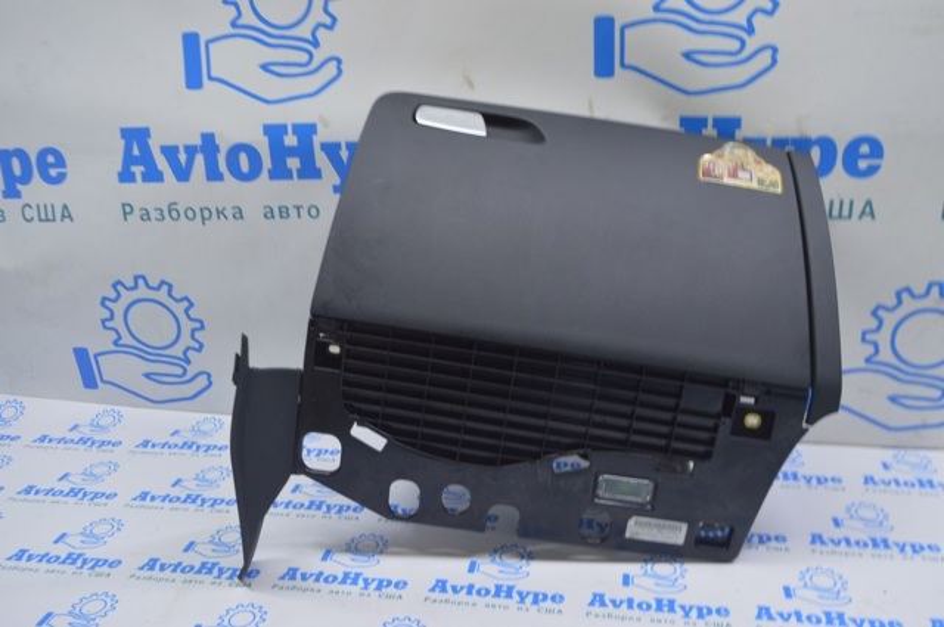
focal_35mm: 33
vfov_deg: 39.9
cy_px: 314
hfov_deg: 57.3
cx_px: 472
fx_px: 864
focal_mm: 22
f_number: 5.6
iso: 400
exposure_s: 1/20
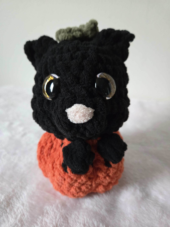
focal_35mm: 23
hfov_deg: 58.9
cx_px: 85
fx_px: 151
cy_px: 114
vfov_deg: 73.9
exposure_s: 1/24
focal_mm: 5.4
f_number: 1.8
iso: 1250
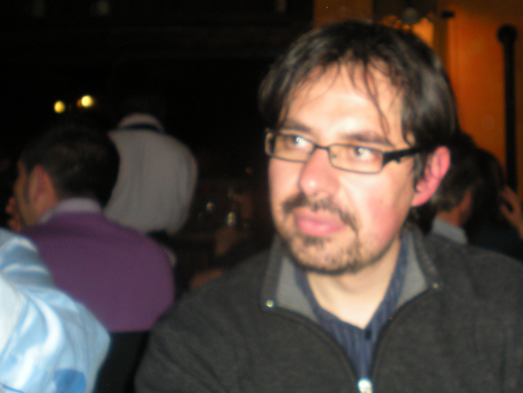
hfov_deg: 32.1
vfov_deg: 24.8
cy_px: 182
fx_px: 892
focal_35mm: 59
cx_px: 387
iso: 115
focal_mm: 6.3
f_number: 3.1
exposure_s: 1/60
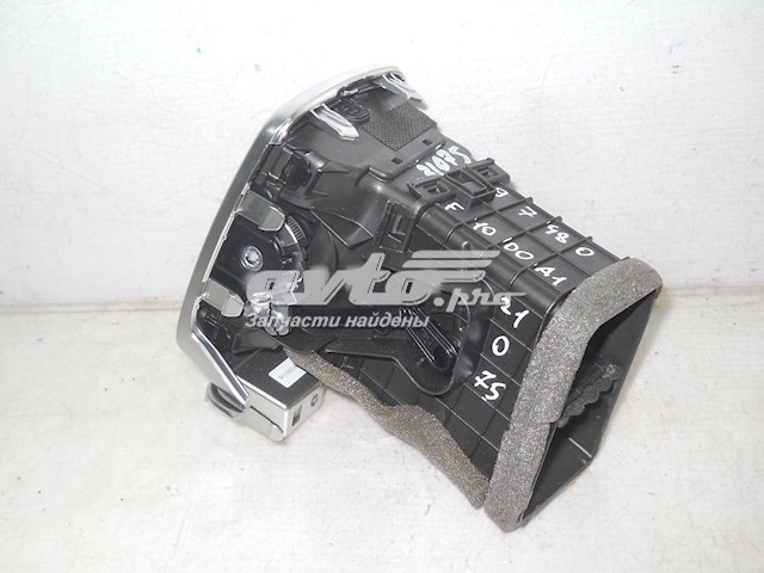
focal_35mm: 41
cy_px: 286
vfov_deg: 35.1
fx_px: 905
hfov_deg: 45.8
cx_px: 382
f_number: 5.5
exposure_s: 1/30
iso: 100
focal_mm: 6.72
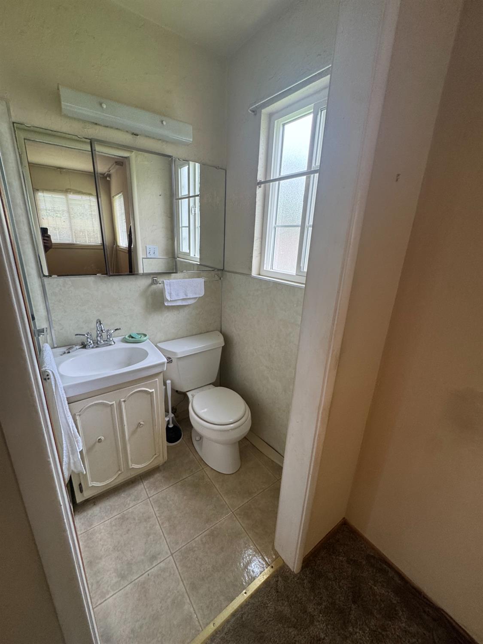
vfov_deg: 102.1
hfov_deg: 85.7
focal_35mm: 14
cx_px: 242
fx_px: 260
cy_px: 322
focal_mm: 2.22
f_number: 2.2
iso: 160
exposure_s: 1/120
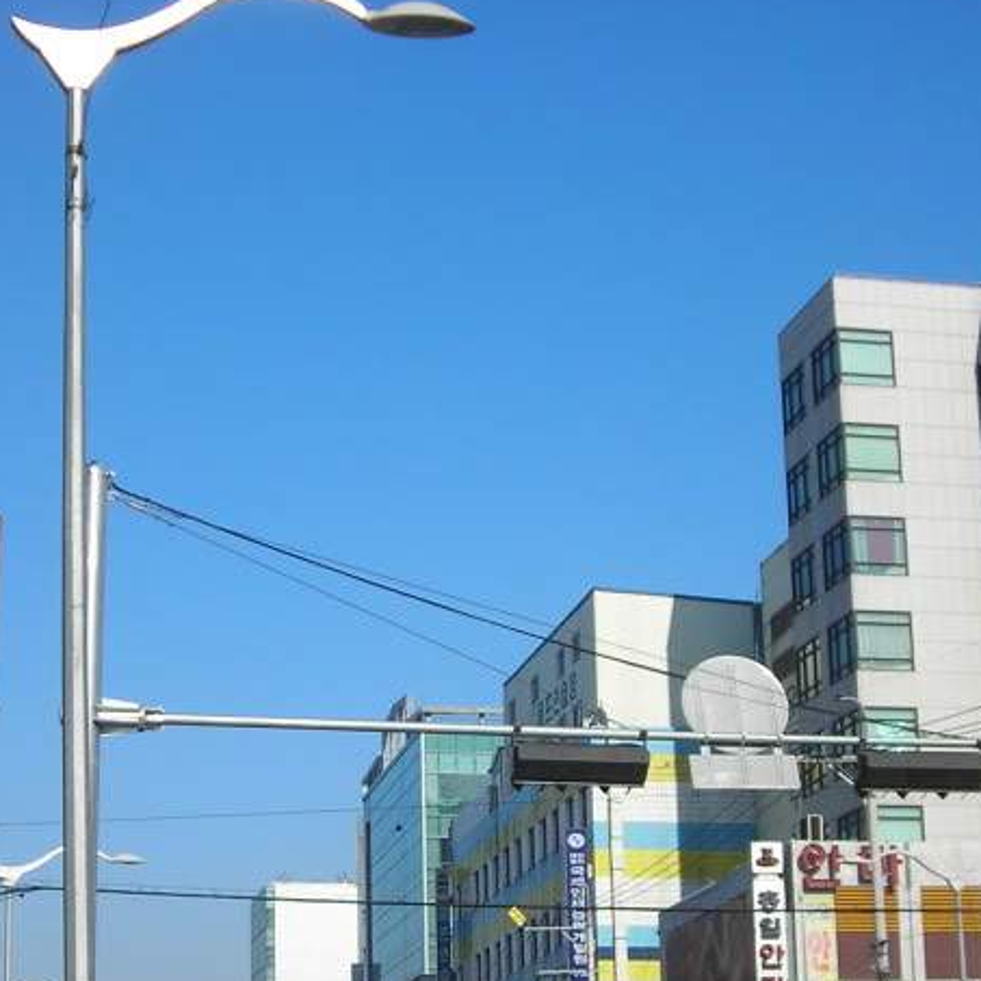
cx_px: 511
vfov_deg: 22.7
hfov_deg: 22.8
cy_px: 663
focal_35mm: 76
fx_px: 2437
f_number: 6.4
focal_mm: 6.3
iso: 50
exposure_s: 1/220
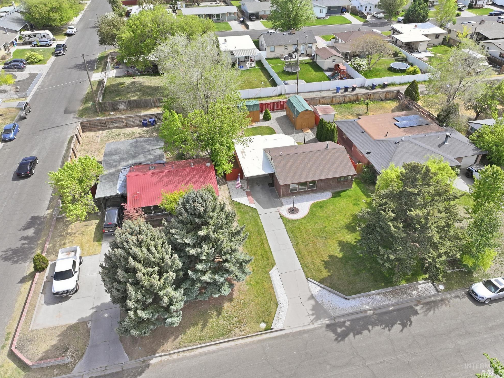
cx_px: 261
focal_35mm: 25
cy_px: 196
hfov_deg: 69.4
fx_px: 364
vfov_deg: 54.9
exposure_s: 1/1250
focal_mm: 12.3
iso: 300
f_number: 2.8
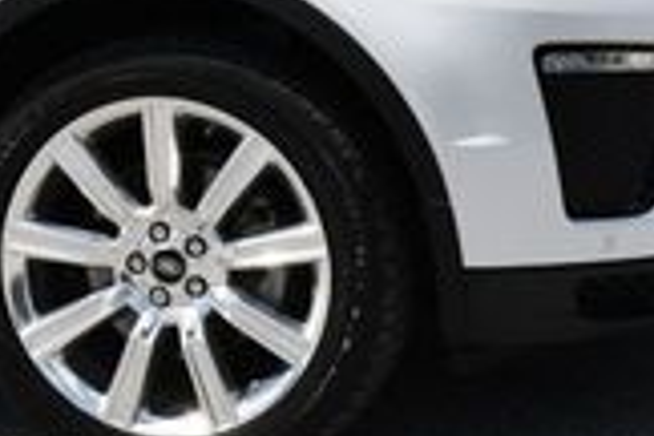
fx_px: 4305
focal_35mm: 237
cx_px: -307
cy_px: -262
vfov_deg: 5.7
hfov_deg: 8.5
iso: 100
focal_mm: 30
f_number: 9
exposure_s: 1/320
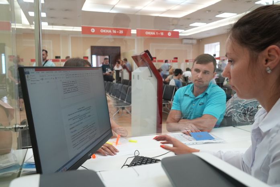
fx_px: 234
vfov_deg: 43.7
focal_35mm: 30
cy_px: 94
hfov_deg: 61.9
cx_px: 140
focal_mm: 30
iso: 2000
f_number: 6.3
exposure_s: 1/100
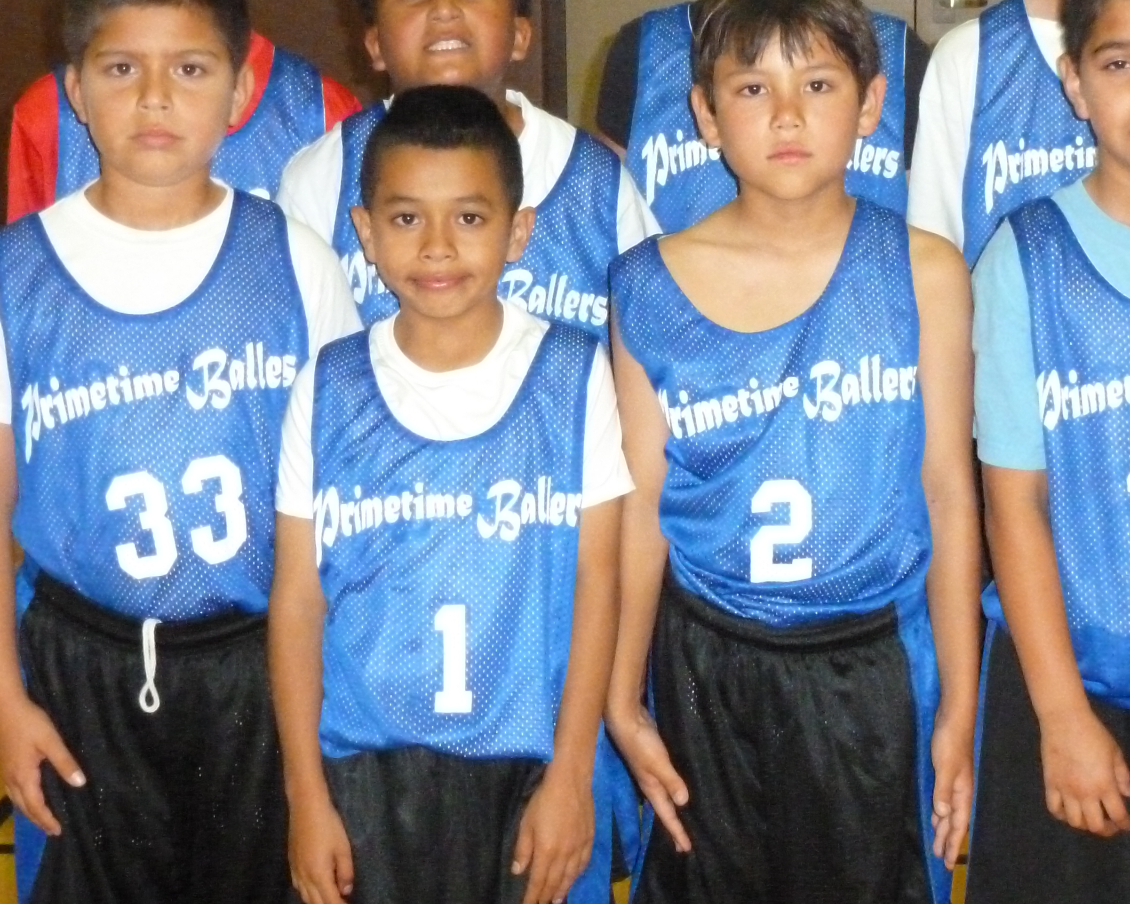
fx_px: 2642
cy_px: 200
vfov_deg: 19.3
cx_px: 846
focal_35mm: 79
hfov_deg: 23.9
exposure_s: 1/60
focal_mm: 8
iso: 1000
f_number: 4
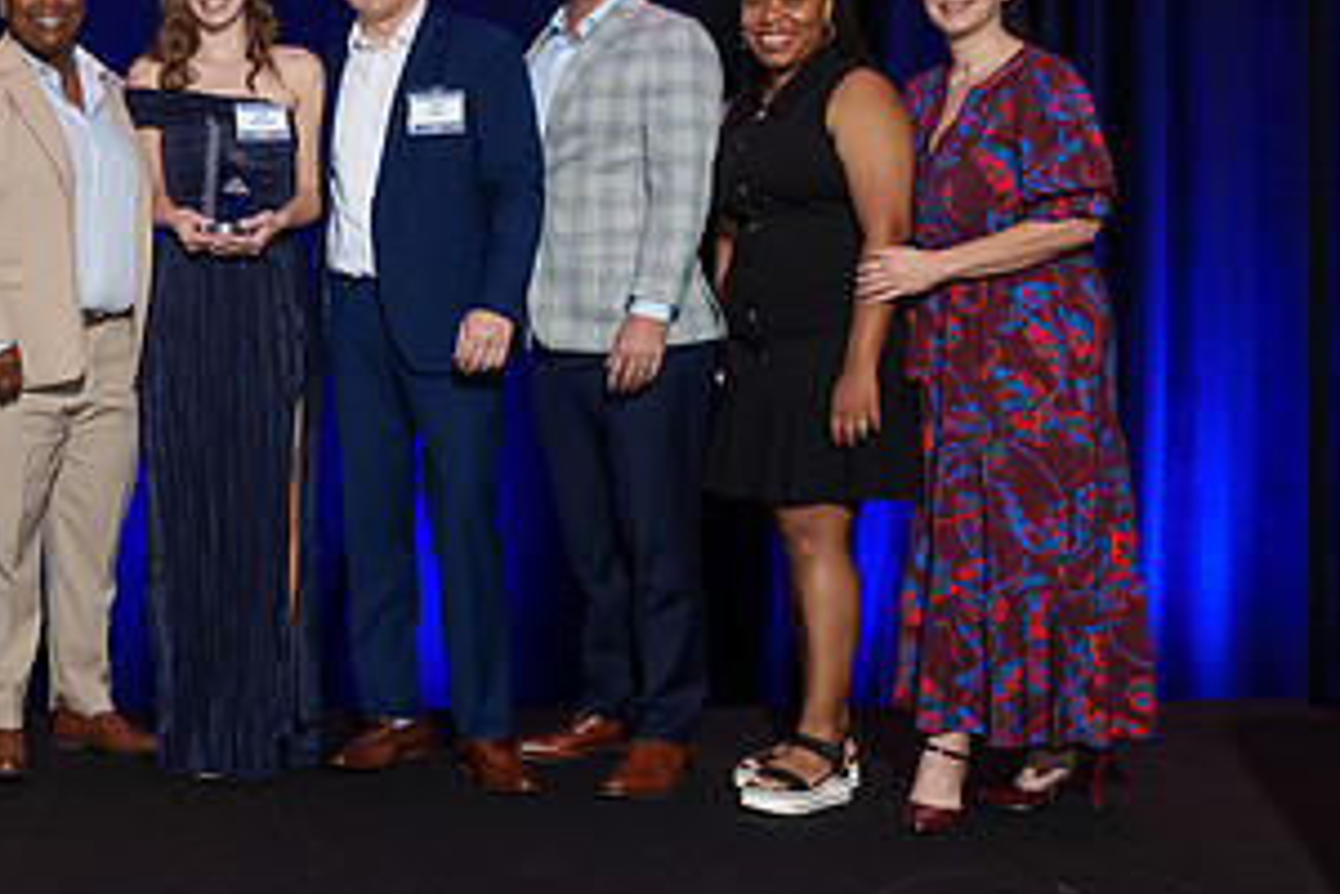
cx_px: 174
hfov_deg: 34.0
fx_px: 2084
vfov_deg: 24.1
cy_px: 346
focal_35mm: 56
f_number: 5
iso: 1000
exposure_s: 1/60
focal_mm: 29
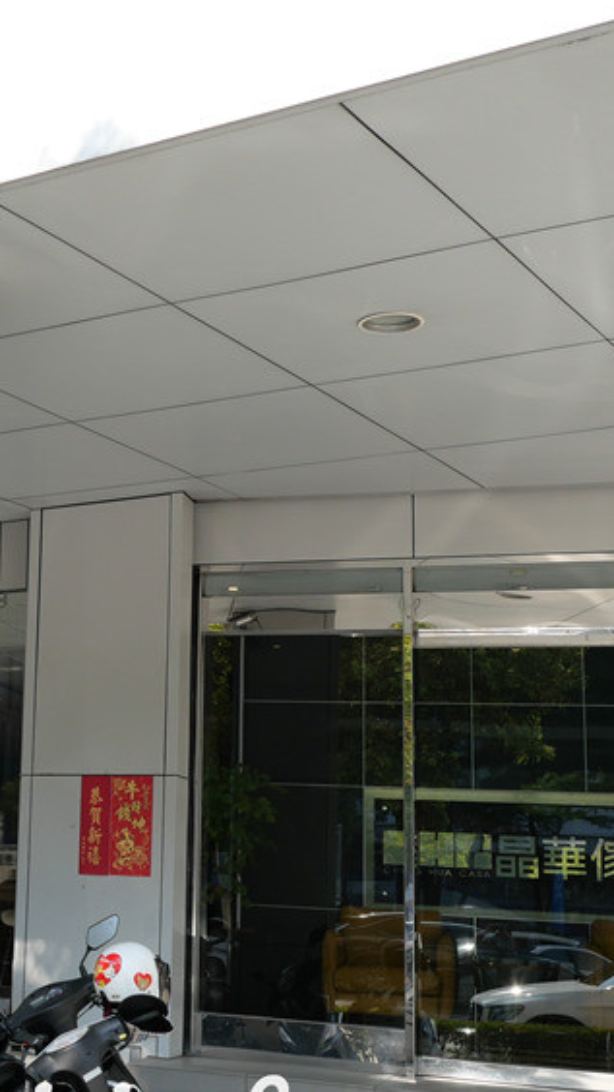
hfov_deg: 19.4
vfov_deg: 36.0
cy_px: 546
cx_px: -149
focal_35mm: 58
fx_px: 1680
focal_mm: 15
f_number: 4
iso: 200
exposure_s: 1/500
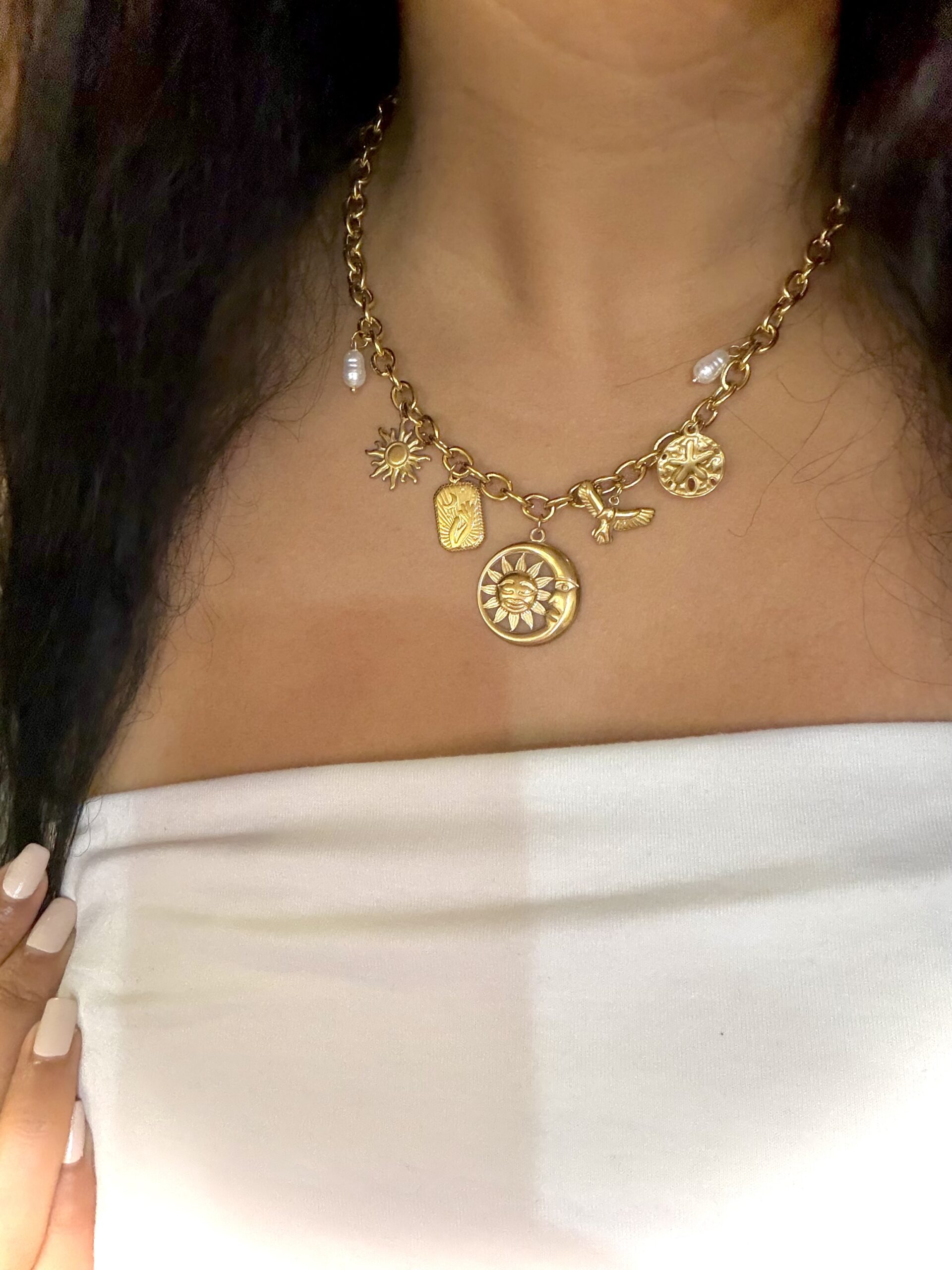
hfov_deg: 46.8
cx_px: 476
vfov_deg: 60.0
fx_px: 1100
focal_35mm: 30
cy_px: 635
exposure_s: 1/25
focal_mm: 2.71
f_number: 1.9
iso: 500
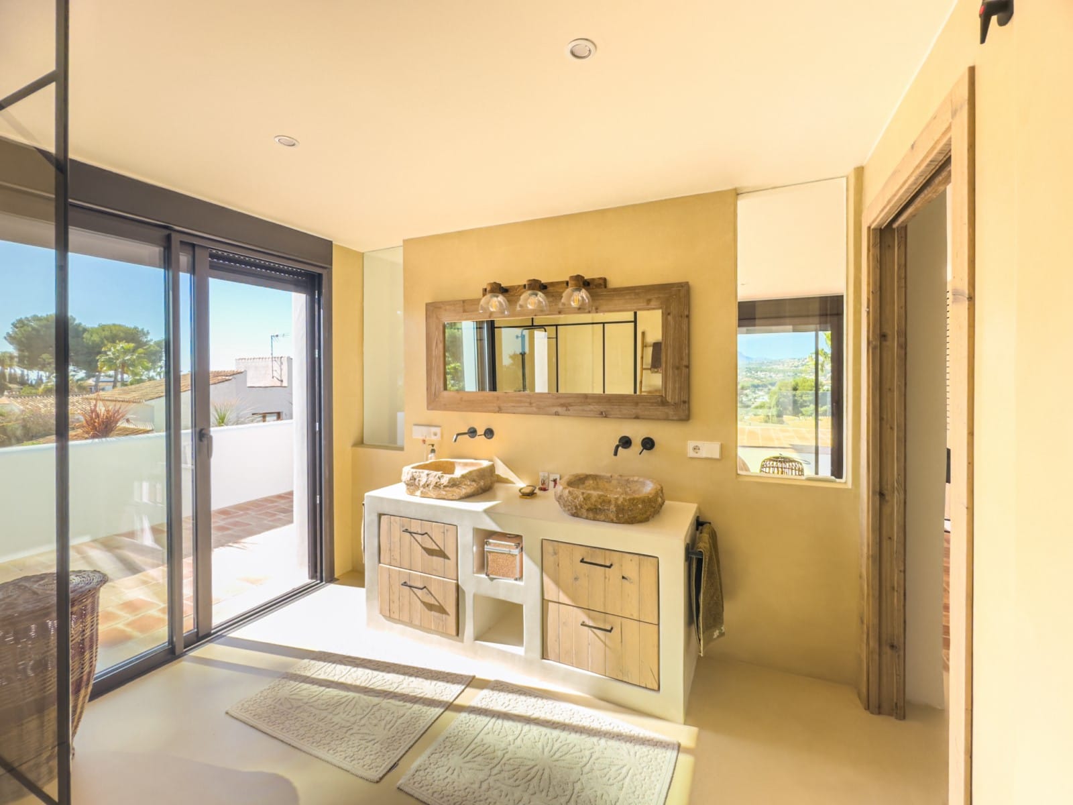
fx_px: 434
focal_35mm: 14
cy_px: 402
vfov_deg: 85.7
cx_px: 536
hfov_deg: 102.1
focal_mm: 2.22
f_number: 2.2
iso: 40
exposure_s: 1/220
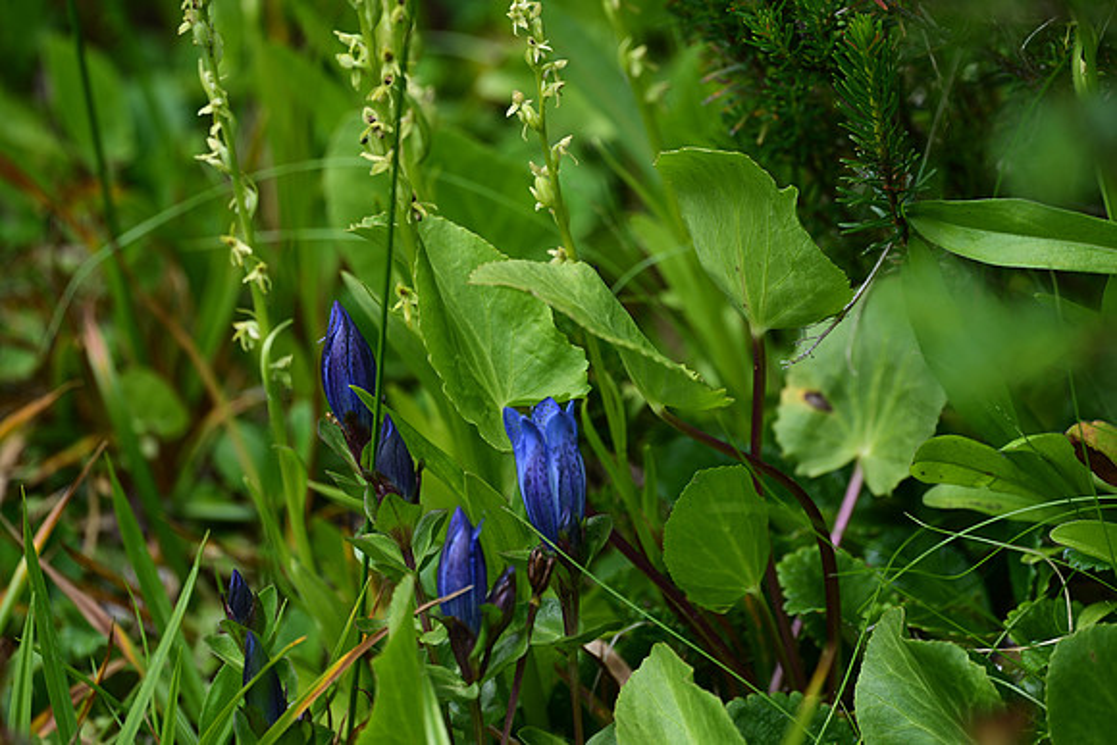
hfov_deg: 3.4
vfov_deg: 2.3
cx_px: 558
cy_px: 372
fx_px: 18620
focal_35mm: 600
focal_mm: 600
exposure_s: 1/180
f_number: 6.3
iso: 100
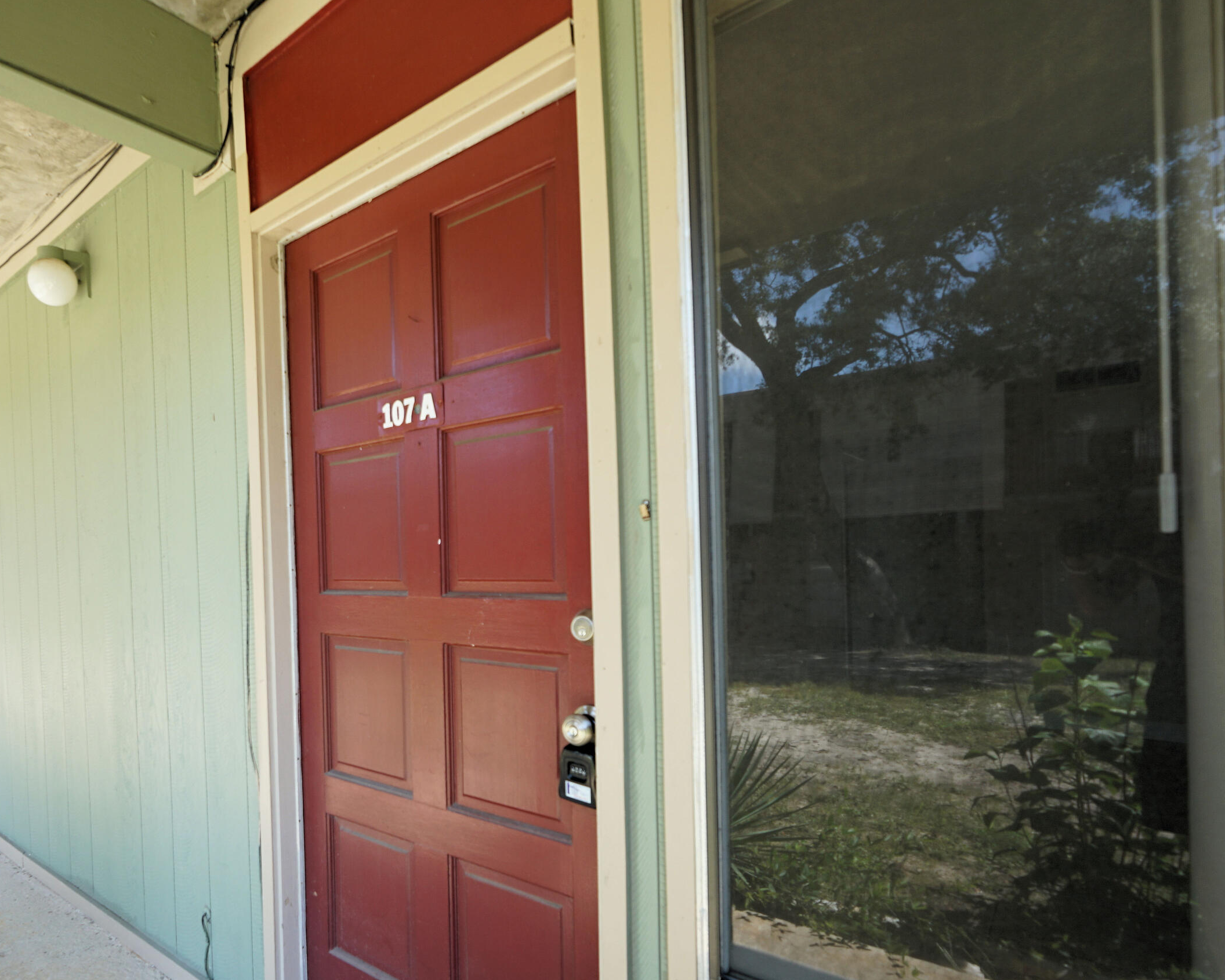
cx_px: 426
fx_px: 725
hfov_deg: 78.2
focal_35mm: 20
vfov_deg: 67.6
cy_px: 578
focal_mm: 10
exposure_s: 1/60
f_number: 4
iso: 100
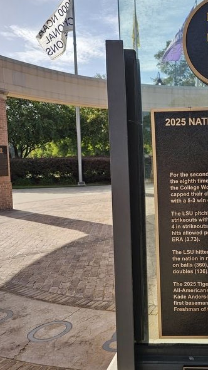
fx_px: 333
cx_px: 213
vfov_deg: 58.0
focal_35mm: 34
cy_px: 182
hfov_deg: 31.7
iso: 10
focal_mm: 6.3
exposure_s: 1/626
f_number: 1.7
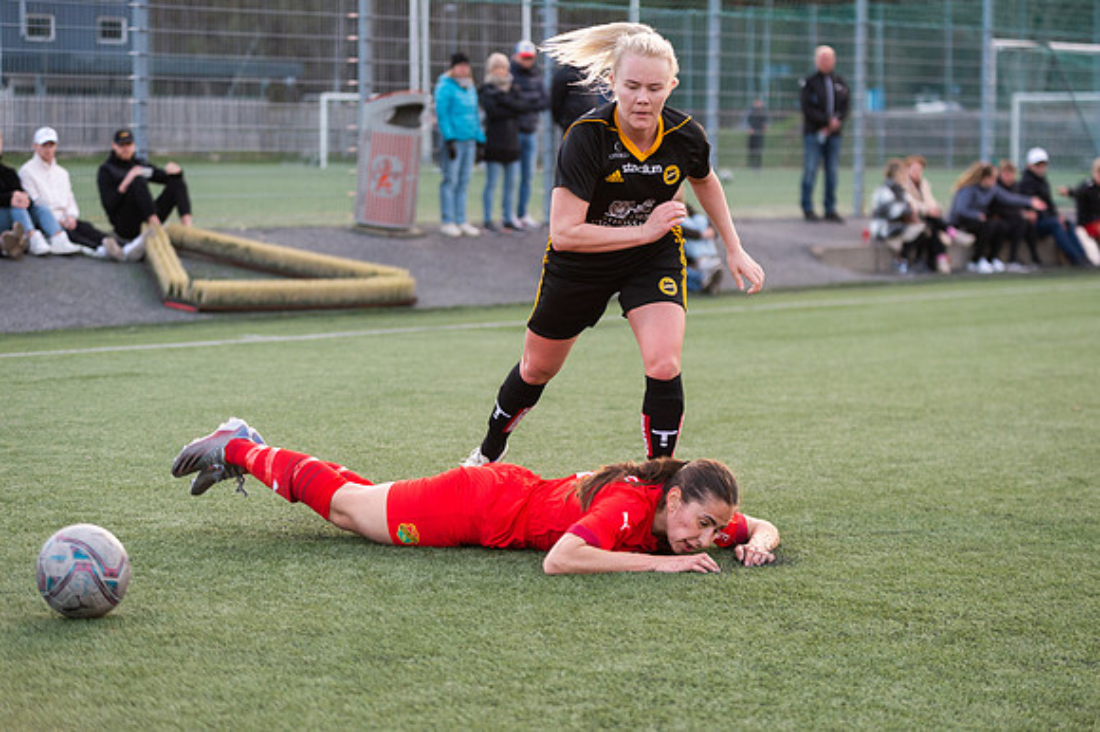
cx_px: 550
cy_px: 366
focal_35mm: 97
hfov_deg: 21.0
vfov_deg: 14.1
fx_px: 2966
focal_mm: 95
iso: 1800
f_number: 3.2
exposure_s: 1/640
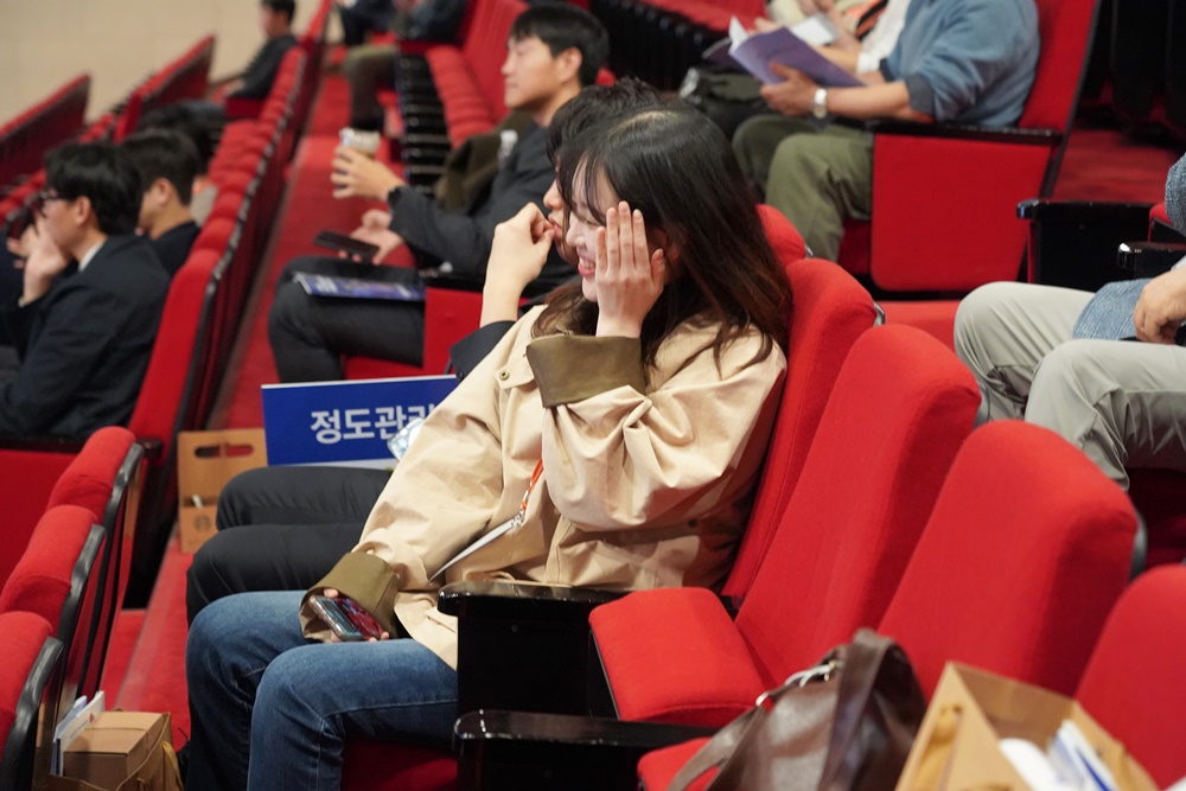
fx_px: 2273
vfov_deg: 19.7
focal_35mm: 69
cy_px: 396
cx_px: 593
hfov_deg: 29.2
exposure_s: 1/160
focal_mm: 69
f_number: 4
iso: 6400
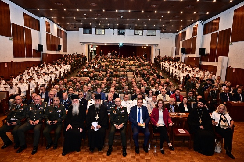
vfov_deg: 53.1
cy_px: 81
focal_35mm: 24
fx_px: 163
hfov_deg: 73.8
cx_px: 122
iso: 6400
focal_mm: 24
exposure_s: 1/200
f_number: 5
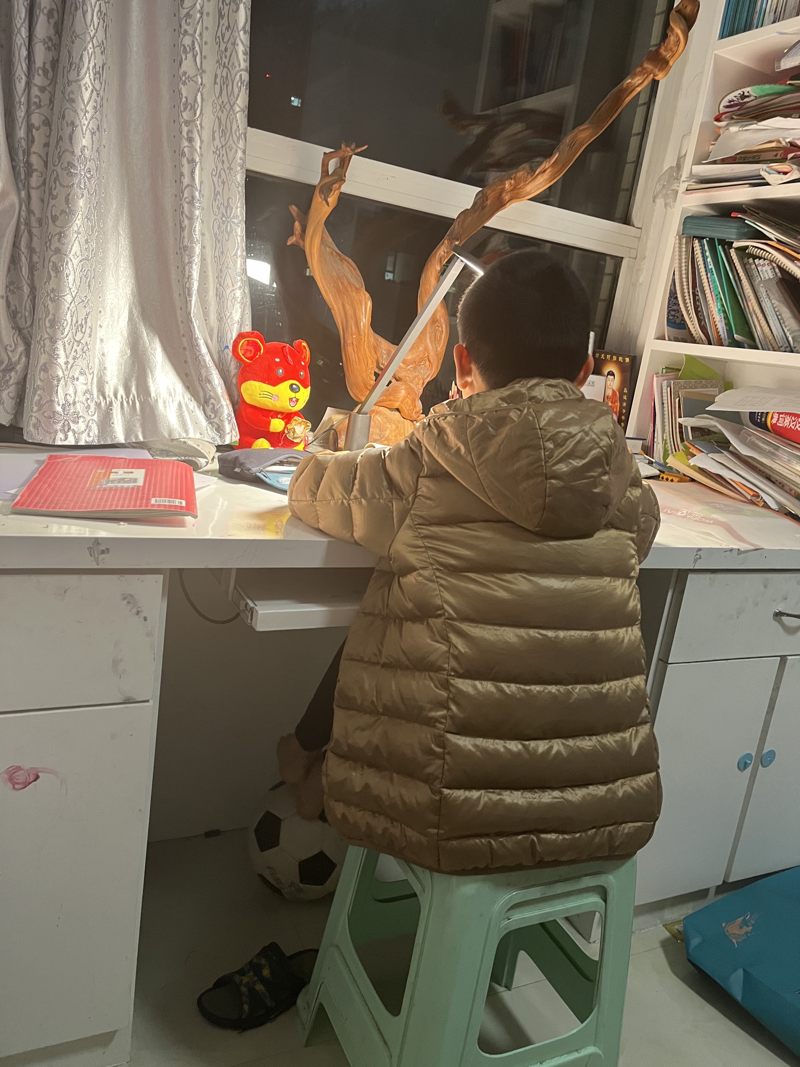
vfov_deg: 67.3
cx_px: 400
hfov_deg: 53.1
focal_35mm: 26
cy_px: 534
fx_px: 801
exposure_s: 1/50
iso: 250
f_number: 1.6
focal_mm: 5.1
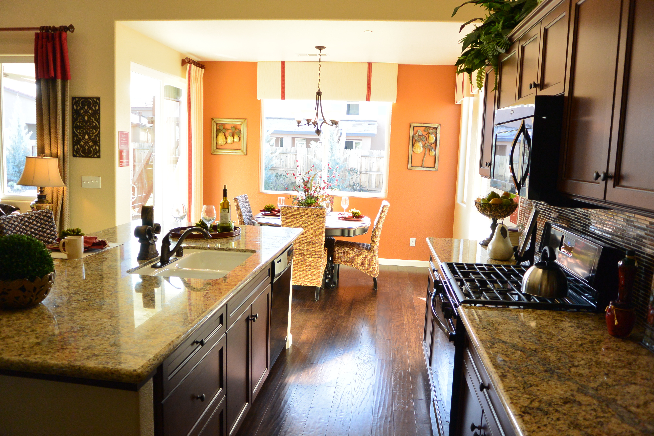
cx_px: 327
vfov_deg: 47.9
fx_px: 490
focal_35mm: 27
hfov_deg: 67.4
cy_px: 218
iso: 180
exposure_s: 1/60
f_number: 3.5
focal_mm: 10
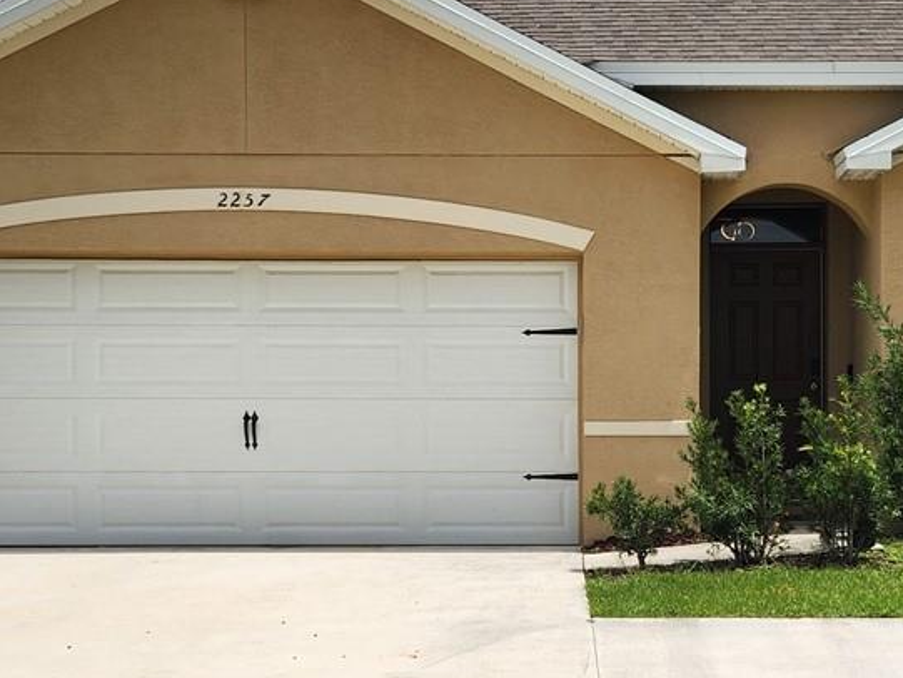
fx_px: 1774
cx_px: 559
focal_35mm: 68
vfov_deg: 21.5
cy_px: 468
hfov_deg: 28.5
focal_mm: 5.4
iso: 20
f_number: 1.8
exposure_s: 1/4692
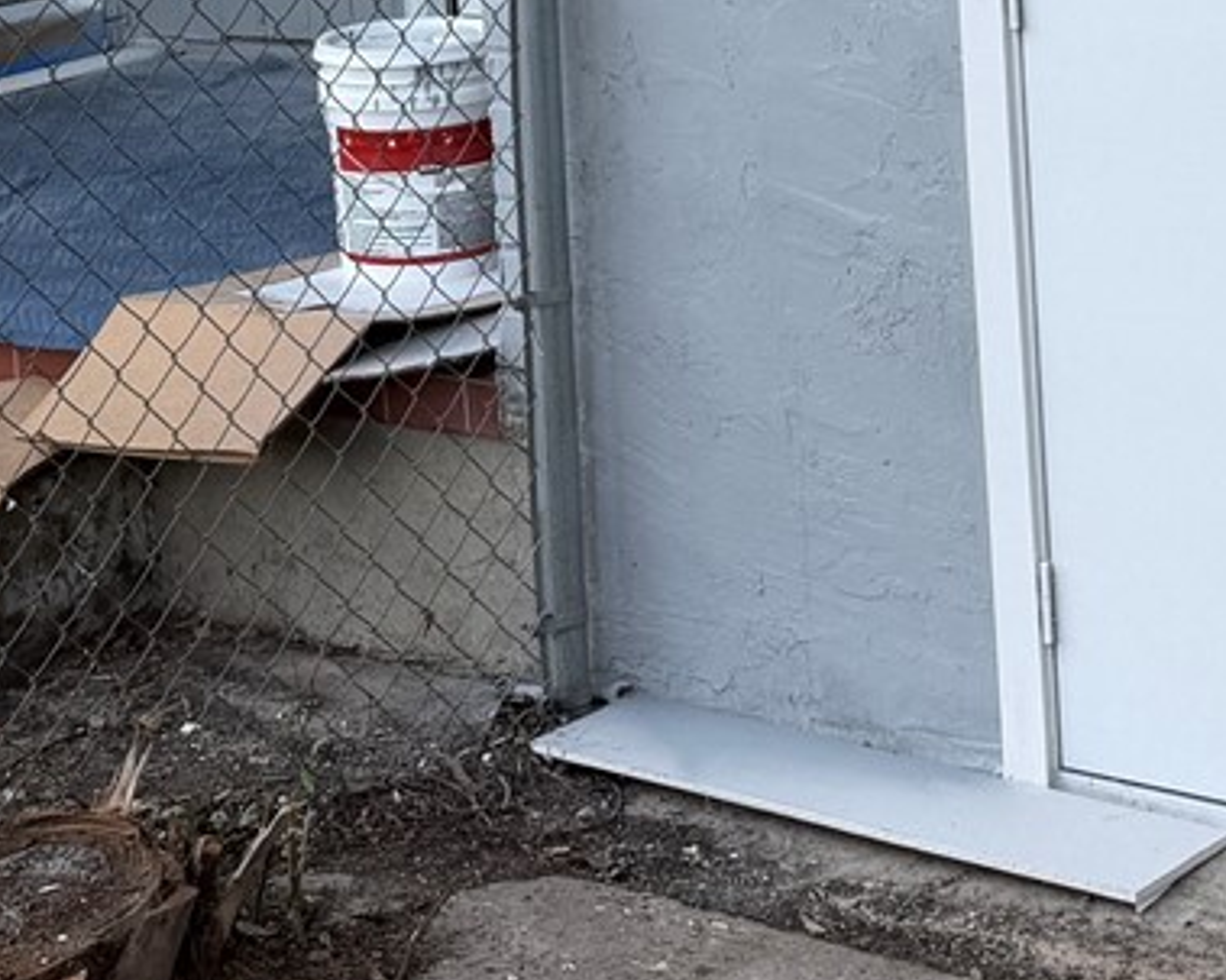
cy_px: -188
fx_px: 3591
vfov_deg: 15.0
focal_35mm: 99
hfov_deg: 19.3
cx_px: 741
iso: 80
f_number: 1.78
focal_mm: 6.76
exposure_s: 1/1437
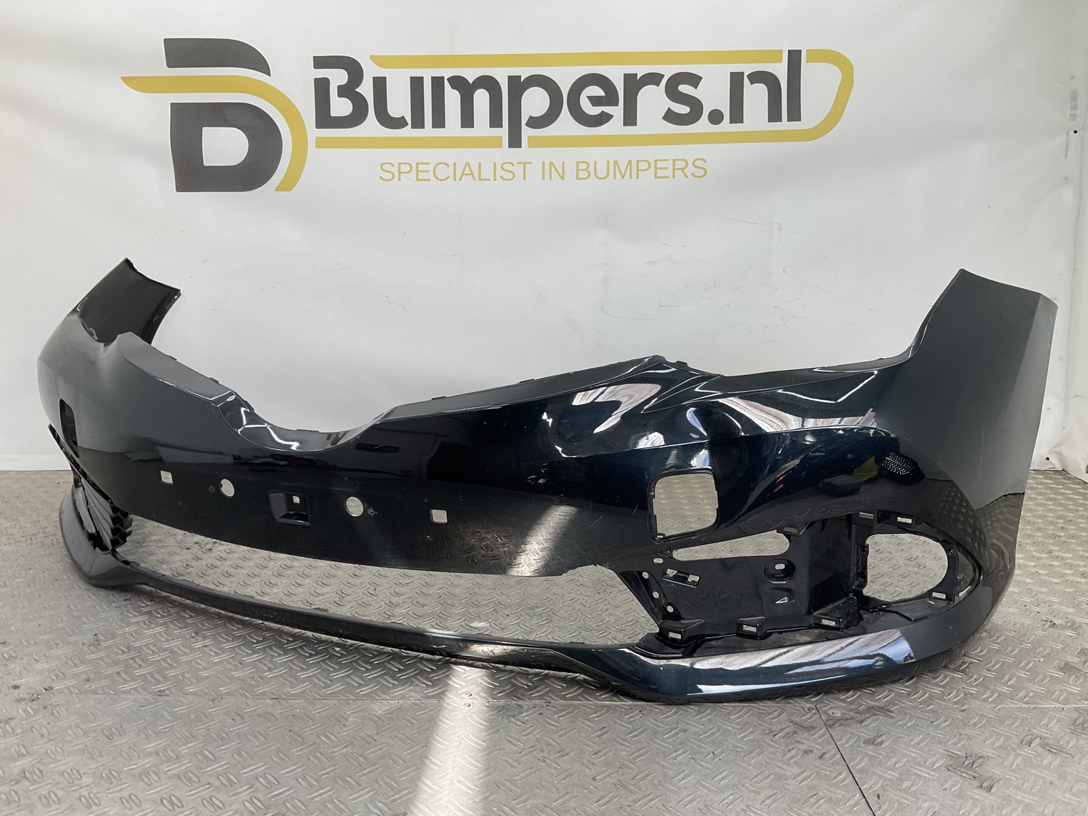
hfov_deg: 61.7
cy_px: 408
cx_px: 544
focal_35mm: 29
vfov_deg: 48.2
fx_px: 911
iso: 16
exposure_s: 1/154
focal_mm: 3
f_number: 1.8
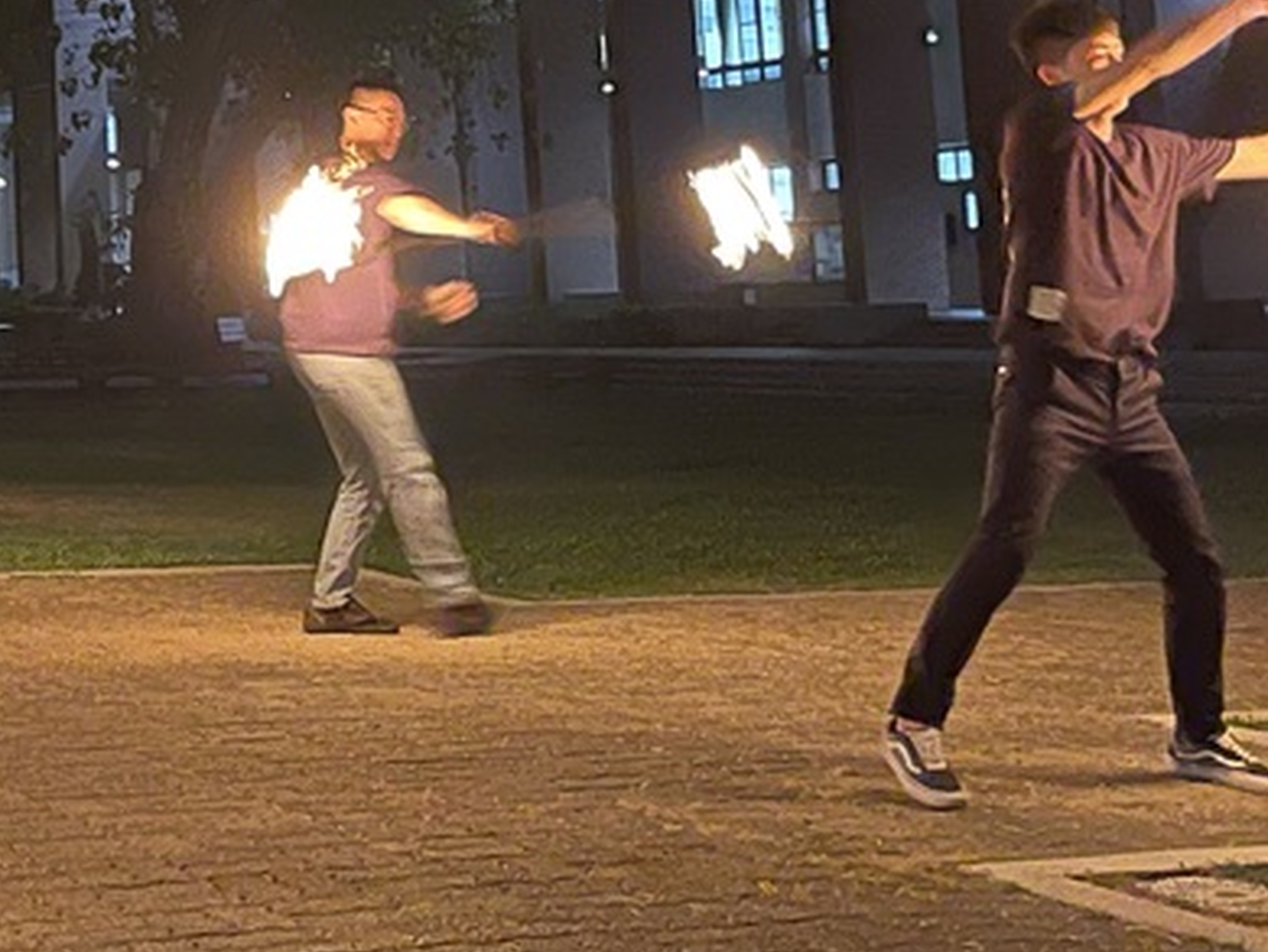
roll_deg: +1.0
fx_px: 2932
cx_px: -202
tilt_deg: +8.4
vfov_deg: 17.7
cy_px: -123
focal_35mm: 80
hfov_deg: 22.7
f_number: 1.6
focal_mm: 5.1
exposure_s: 1/26
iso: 1250
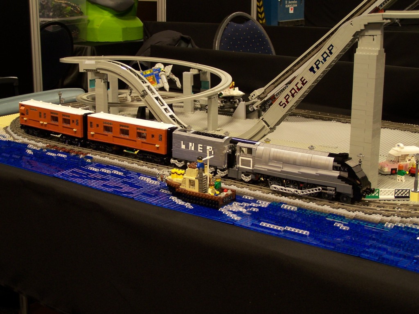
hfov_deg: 32.7
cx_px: 210
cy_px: 157
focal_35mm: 59
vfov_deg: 24.8
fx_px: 714
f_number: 3.1
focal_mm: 9.8
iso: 80
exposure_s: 1/2
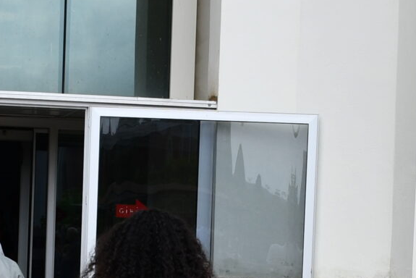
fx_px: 2058
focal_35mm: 178
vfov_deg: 7.6
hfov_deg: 11.5
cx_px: 191
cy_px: 367
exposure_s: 1/320
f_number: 9
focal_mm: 27
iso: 100
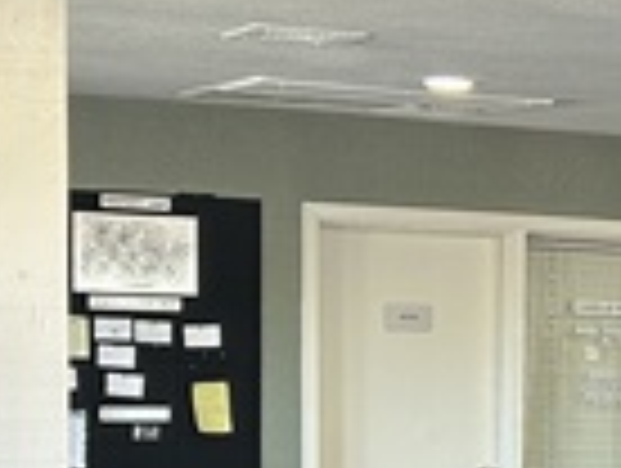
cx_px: 1037
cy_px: 578
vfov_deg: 9.5
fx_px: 2785
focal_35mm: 155
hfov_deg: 11.9
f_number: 1.5
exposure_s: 1/97
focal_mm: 5.7
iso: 125
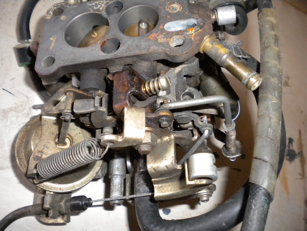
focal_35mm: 35
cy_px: 116
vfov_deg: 40.7
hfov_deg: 52.6
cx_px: 154
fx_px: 310
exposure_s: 1/30
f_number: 3.1
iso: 400
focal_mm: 6.3
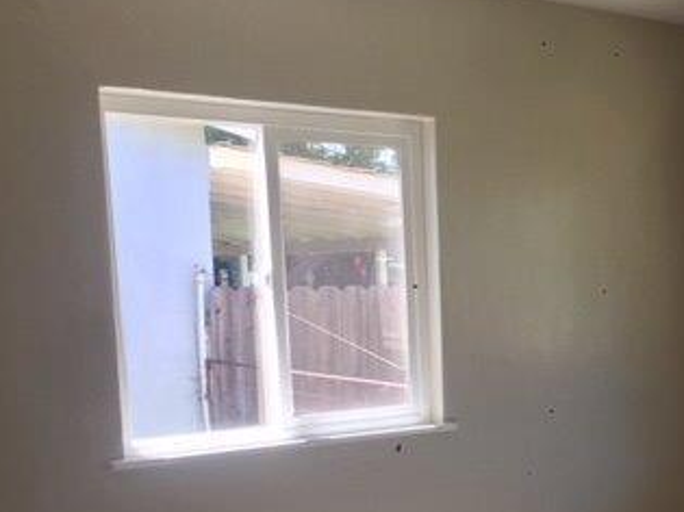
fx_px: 1165
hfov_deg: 31.6
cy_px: 423
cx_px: 573
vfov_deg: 24.3
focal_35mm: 59
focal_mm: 4.15
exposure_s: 1/120
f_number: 2.2
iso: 40
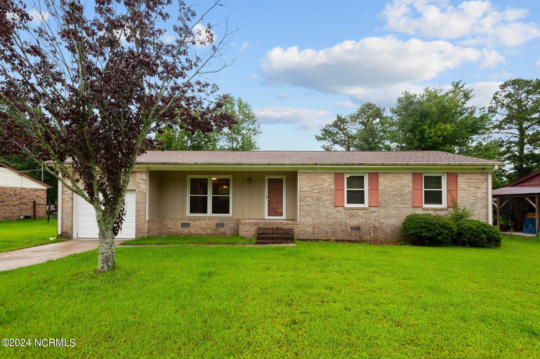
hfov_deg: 96.8
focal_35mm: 16
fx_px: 240
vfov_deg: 73.7
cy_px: 180
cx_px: 270
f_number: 7.1
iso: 400
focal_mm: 16
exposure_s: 1/200
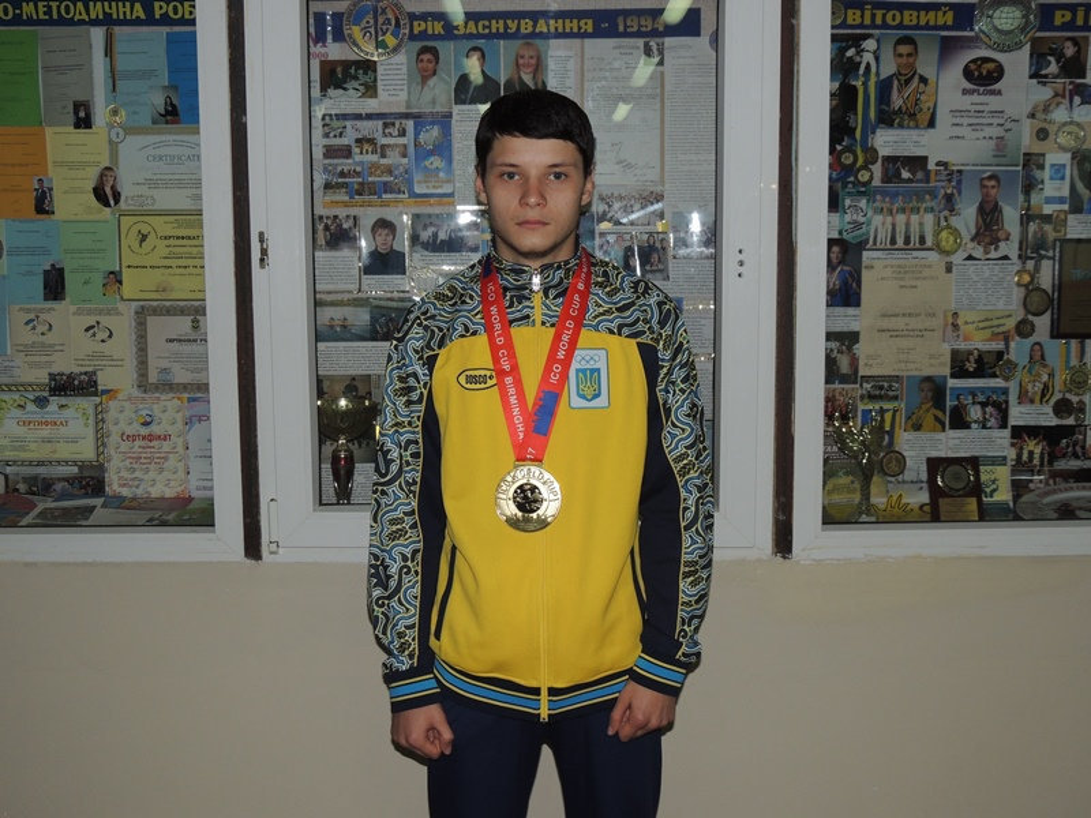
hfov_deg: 52.6
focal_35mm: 35
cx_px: 546
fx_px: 1103
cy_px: 409
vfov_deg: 40.7
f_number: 3.3
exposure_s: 1/30
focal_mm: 6.2
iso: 200
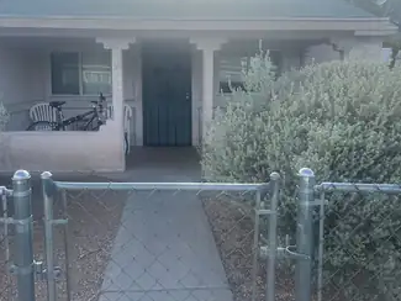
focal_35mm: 32
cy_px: 118
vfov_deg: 43.9
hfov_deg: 56.7
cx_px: 186
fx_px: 371
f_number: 1.5
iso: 50
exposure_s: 1/1468
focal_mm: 5.7
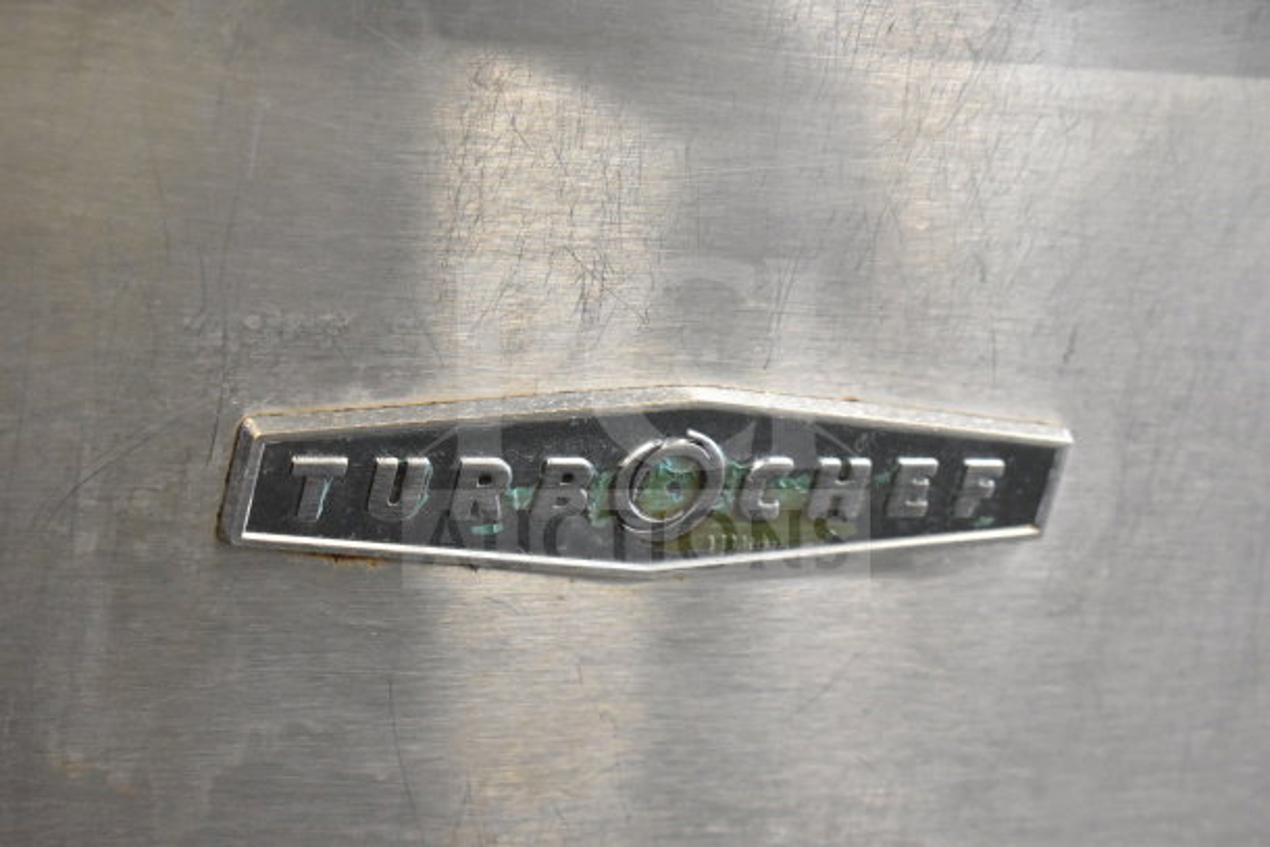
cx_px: 635
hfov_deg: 24.6
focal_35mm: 82
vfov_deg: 16.6
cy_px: 424
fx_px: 2911
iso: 6400
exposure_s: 1/160
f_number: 6.3
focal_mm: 55
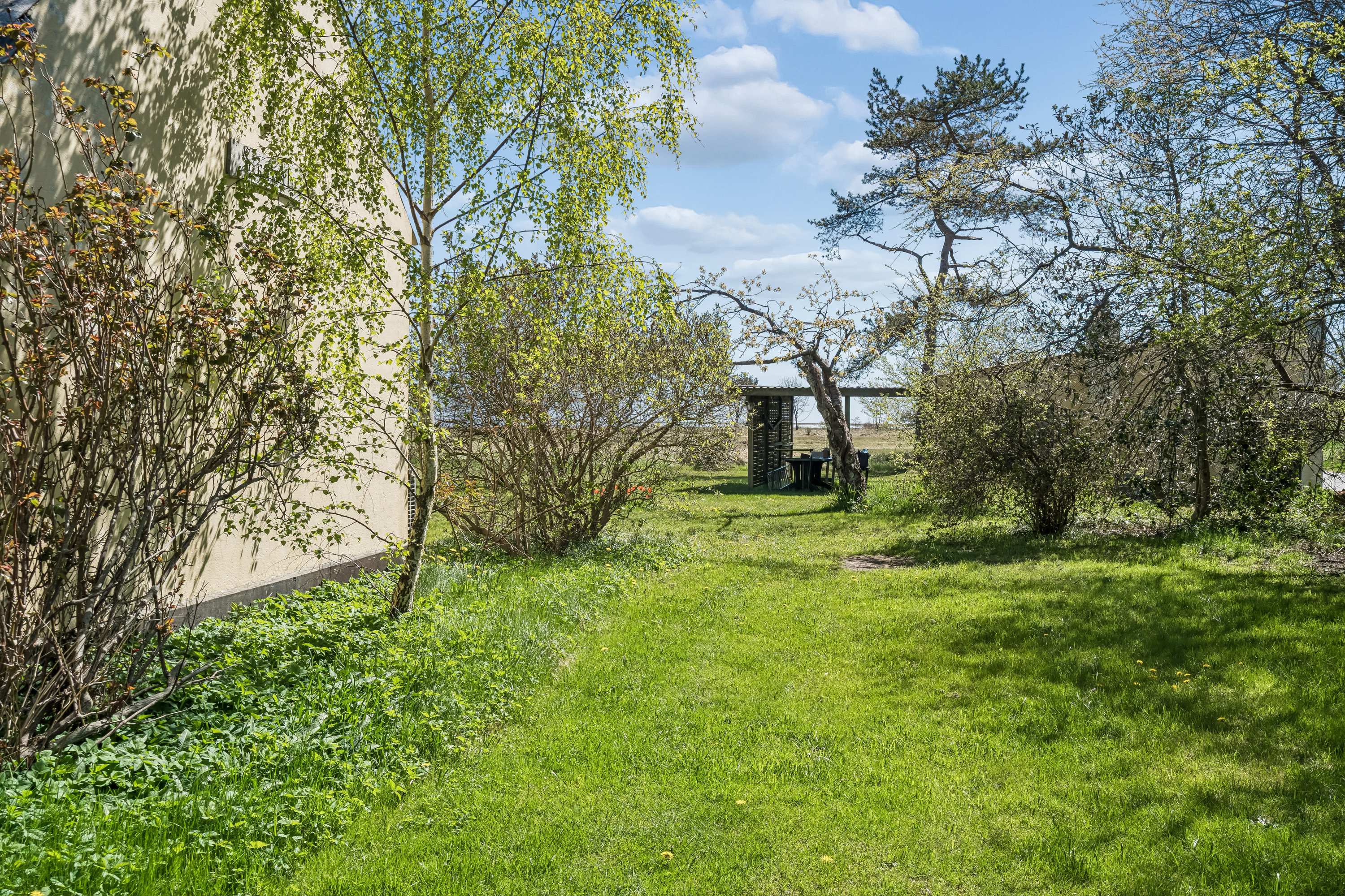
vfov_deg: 37.9
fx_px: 1308
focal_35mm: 35
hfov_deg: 54.4
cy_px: 448
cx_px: 672
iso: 200
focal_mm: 35
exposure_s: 1/200
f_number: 11
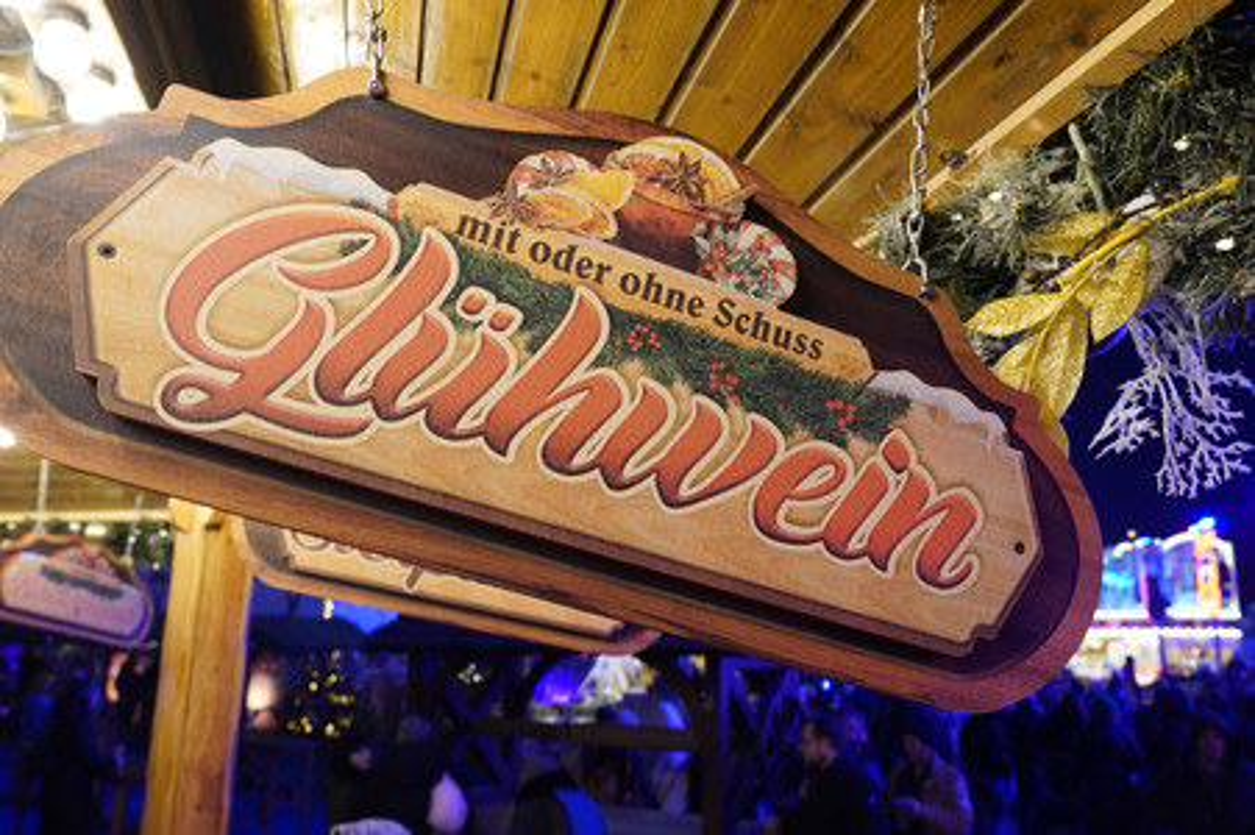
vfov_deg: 50.3
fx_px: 888
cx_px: 628
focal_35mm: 26
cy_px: 418
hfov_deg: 70.5
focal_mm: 17
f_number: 4.5
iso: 640
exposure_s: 1/50
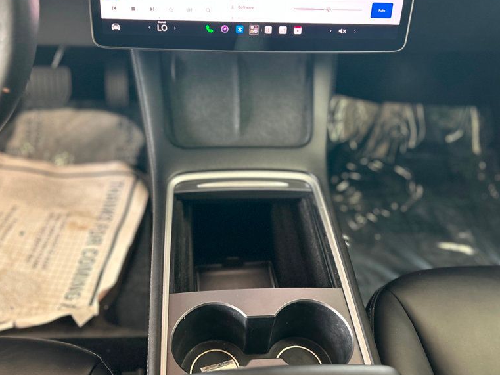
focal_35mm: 35
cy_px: 159
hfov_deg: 52.6
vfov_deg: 40.6
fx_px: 506
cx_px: 238
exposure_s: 1/60
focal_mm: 5.7
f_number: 1.5
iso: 500
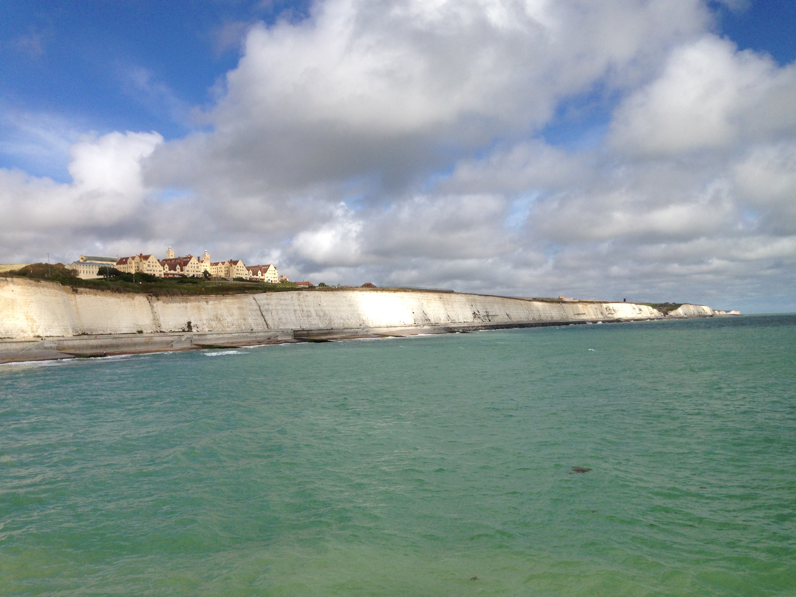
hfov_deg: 55.4
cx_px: 398
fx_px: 759
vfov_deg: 42.9
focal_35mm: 33
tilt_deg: +3.1
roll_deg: +1.4
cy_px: 298
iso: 50
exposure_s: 1/3195
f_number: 2.4
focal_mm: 4.12
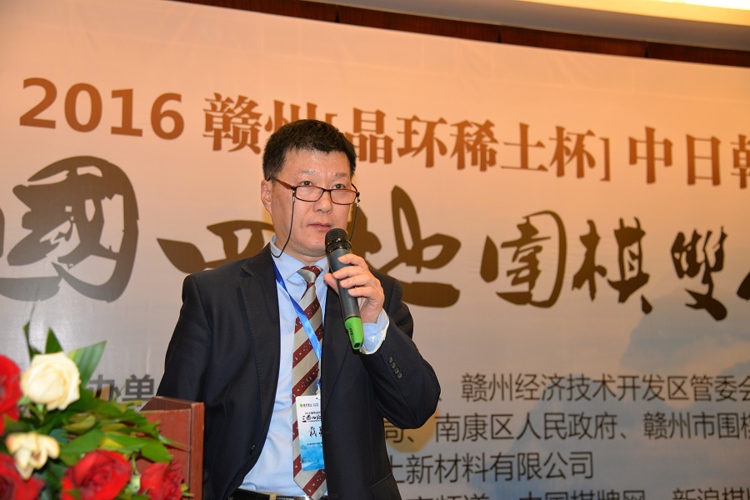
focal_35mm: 46
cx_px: 375
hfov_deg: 42.7
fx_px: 958
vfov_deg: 29.2
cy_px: 250
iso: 720
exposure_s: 1/60
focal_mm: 46
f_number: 4
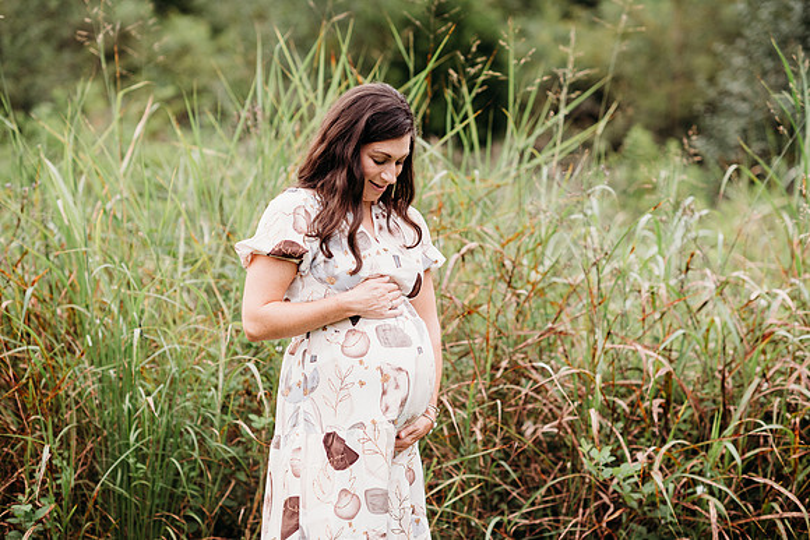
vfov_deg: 16.1
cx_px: 405
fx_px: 1913
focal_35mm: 85
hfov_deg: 23.9
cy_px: 270
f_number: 2.5
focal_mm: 85
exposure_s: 1/200
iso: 400
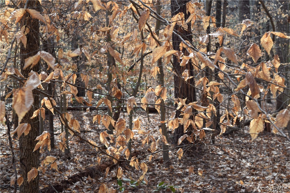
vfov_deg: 20.2
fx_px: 544
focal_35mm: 68
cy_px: 96
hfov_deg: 29.9
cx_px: 145
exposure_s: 1/250
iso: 400
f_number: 8
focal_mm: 45
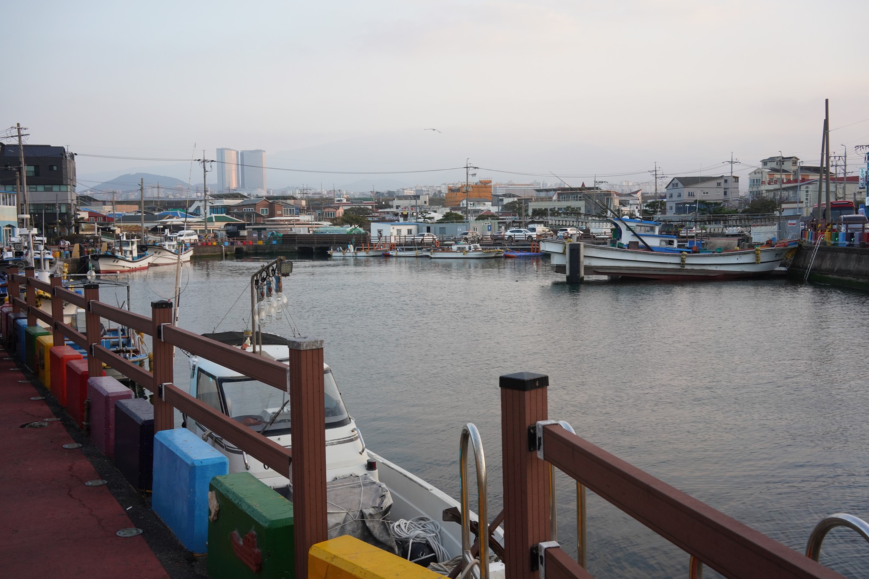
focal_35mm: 35
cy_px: 290
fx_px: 845
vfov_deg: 37.9
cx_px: 434
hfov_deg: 54.4
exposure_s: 1/100
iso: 800
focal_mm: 35
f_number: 10
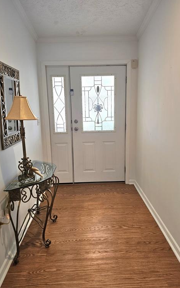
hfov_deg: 49.3
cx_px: 94
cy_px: 145
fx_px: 196
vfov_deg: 72.5
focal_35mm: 25
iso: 160
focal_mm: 6.3
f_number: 1.7
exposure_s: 1/120
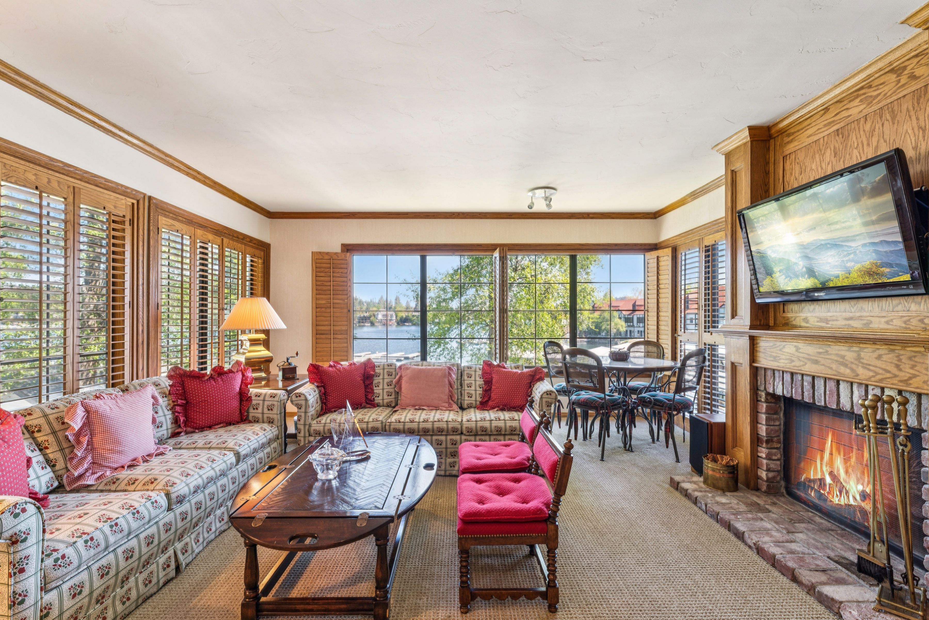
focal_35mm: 16
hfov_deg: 96.0
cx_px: 464
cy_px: 310
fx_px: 418
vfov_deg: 73.1
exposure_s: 1/3.33
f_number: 13
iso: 100
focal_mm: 16.2
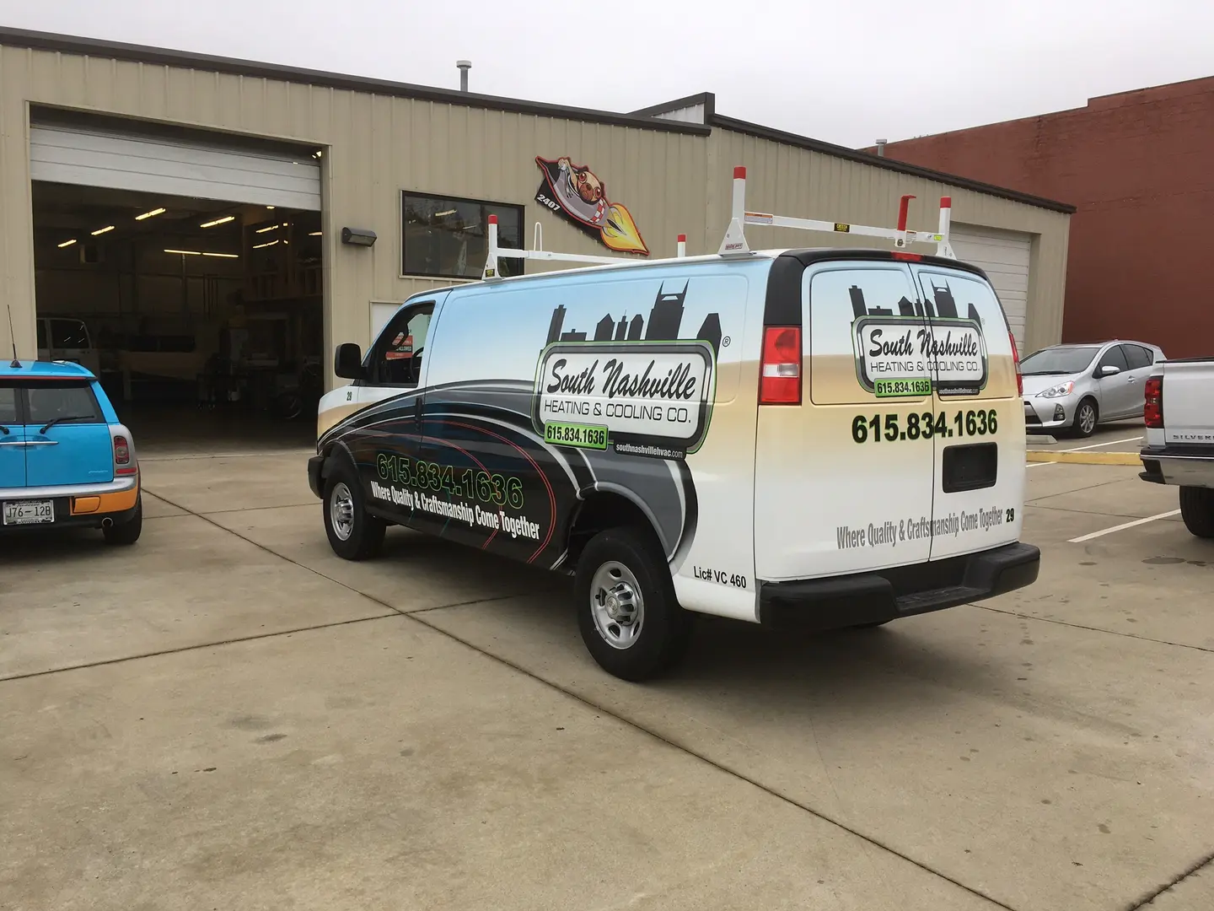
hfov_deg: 61.7
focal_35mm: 29
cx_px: 607
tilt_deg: -6.4
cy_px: 456
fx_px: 1017
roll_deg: -0.4
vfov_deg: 48.2
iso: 25
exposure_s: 1/420
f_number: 2.2
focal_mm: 4.15
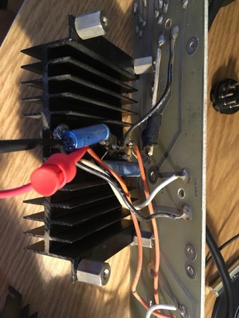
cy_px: 159
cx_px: 120
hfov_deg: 48.2
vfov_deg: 61.7
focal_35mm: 29
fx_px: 267
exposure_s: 1/15
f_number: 2.2
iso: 250
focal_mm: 4.15
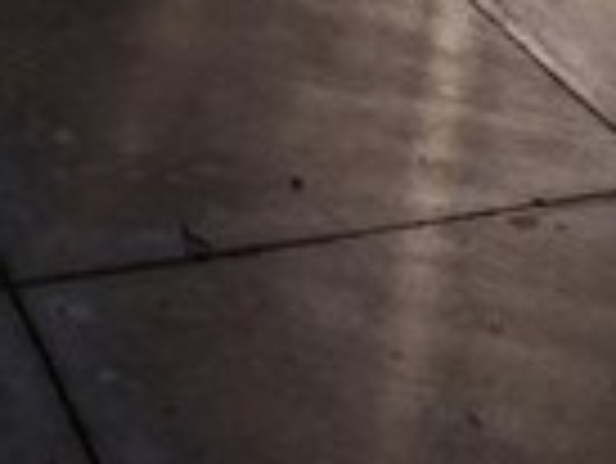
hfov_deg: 16.5
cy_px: -946
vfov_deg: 9.7
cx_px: -99
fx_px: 2048
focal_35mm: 115
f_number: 16
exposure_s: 1/160
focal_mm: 16
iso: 200
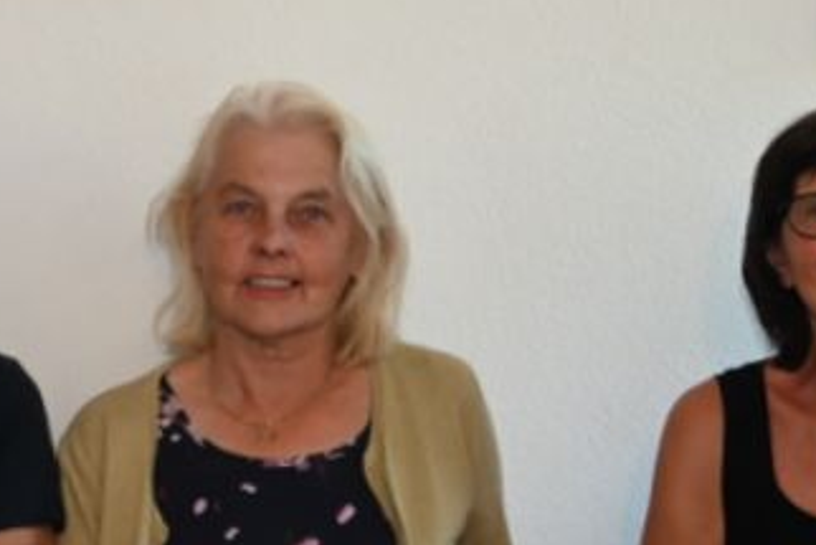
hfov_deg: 19.0
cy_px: 399
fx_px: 2381
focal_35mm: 105
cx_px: 41
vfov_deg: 13.0
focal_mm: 22
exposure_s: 1/60
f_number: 4
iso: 800
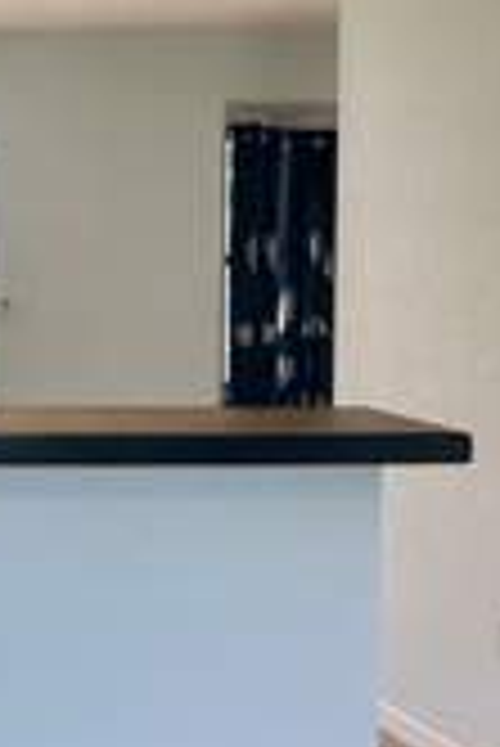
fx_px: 1497
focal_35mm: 72
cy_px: 292
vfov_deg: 28.0
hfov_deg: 16.4
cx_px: -351
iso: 100
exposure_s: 1/166
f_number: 1.78
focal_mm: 6.86
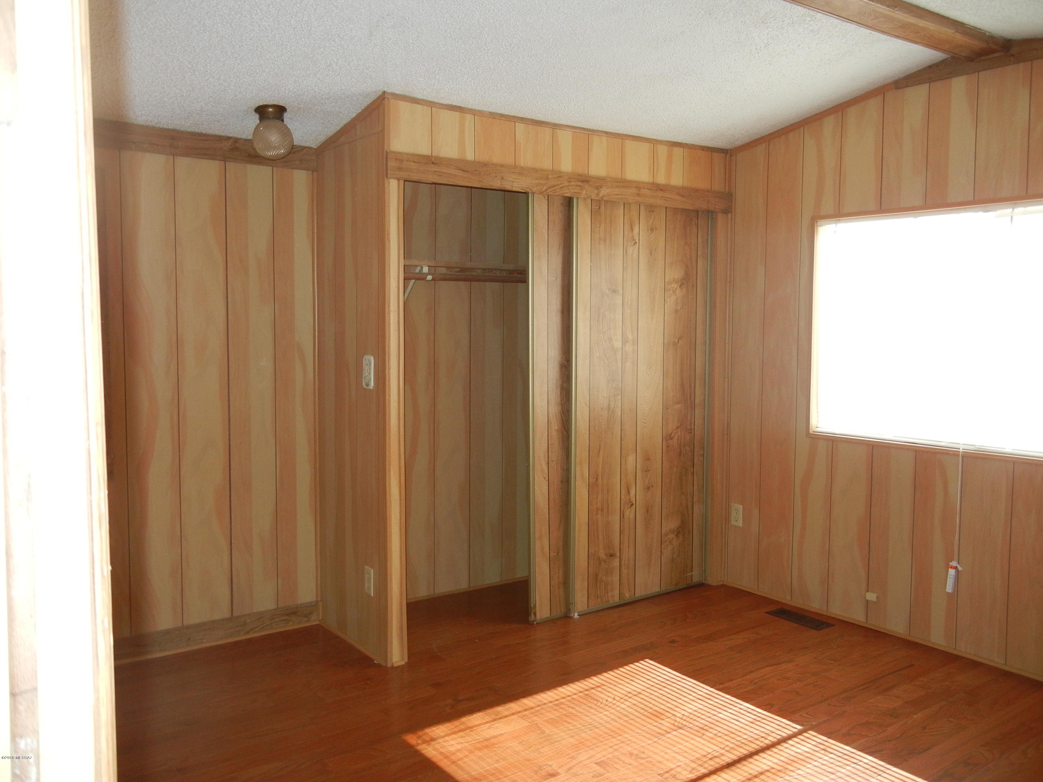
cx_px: 522
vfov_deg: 46.8
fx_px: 904
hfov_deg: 60.0
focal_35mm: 30
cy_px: 391
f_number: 3.5
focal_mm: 5.4
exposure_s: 1/263
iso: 230
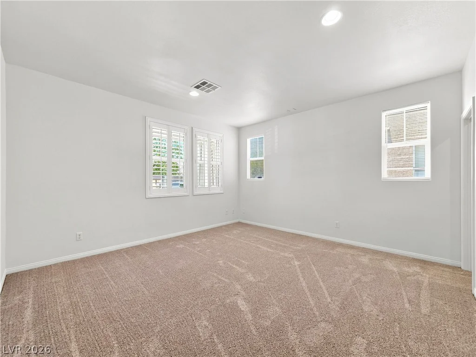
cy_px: 178
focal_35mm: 13
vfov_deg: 89.9
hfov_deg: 106.2
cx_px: 238
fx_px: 179
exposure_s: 1/120
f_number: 1.9
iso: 100
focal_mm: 2.2
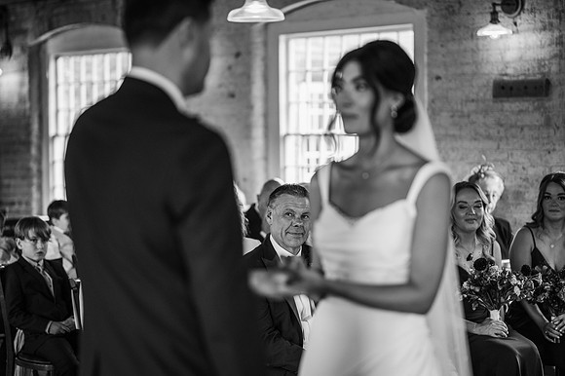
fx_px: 1333
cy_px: 188
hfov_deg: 23.9
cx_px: 282
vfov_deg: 16.1
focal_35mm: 85
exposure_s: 1/200
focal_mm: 85
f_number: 2
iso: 500
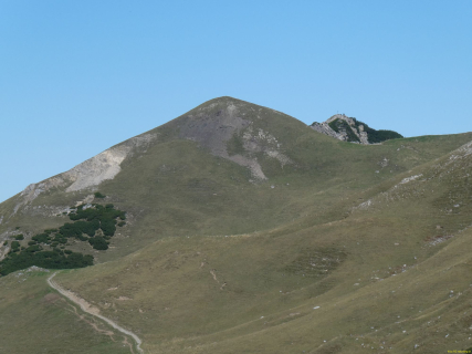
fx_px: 2917
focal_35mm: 214
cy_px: 177
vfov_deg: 6.9
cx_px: 236
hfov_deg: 9.3
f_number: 5.6
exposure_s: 1/640
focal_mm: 38.4
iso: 80
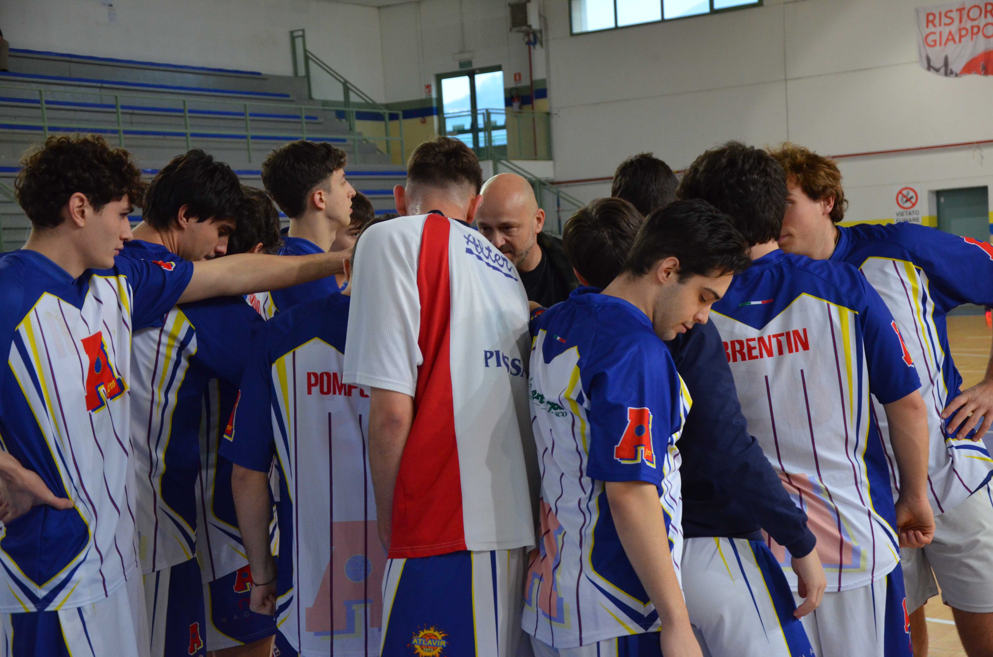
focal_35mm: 60
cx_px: 496
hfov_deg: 33.5
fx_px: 1652
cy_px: 328
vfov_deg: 22.5
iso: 1600
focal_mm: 40
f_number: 4.5
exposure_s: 1/125
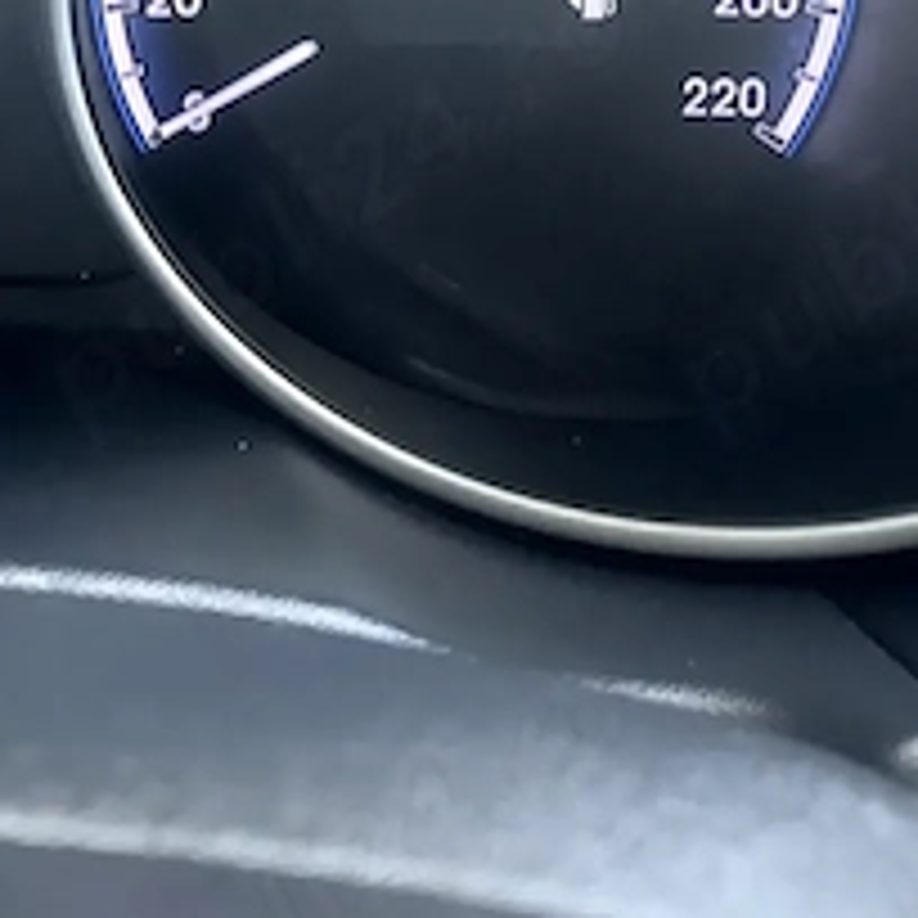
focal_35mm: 83
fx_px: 2490
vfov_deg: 20.8
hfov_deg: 20.3
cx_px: 18
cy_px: 351
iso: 400
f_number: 1.8
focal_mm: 4.6
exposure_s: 1/60
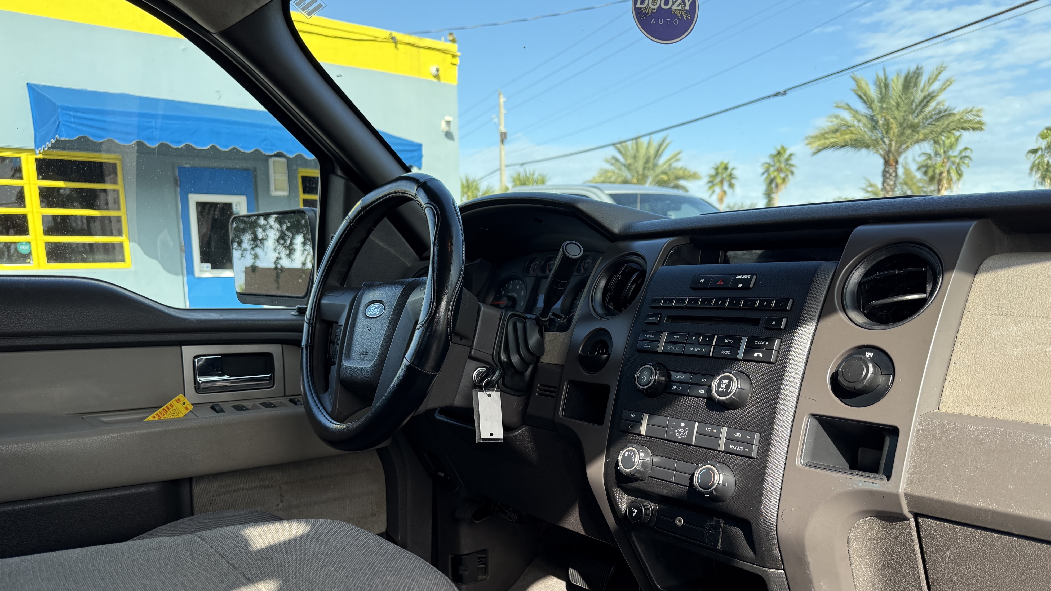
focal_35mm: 27
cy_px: 397
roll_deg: +0.6
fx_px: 752
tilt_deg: -8.9
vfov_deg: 42.3
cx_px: 511
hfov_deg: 69.8
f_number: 1.78
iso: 100
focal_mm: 6.76
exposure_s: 1/1174
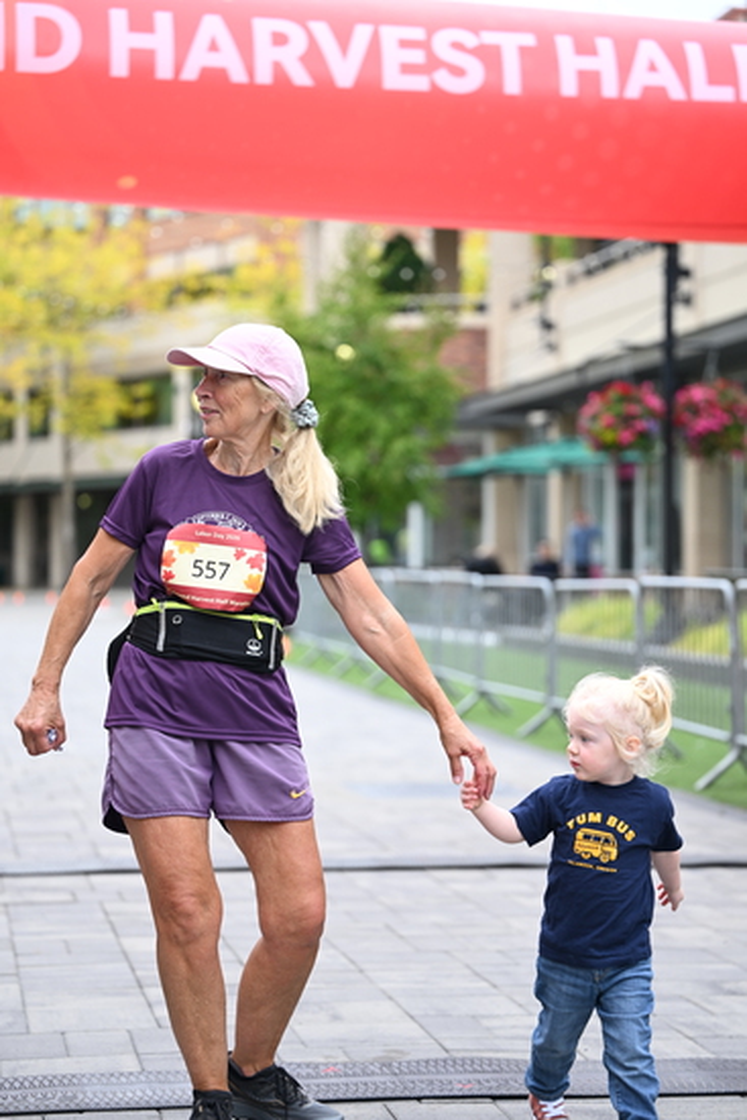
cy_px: 560
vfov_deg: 24.5
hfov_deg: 16.5
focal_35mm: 83
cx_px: 374
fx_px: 2582
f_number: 2.8
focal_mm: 83
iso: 400
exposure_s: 1/1000
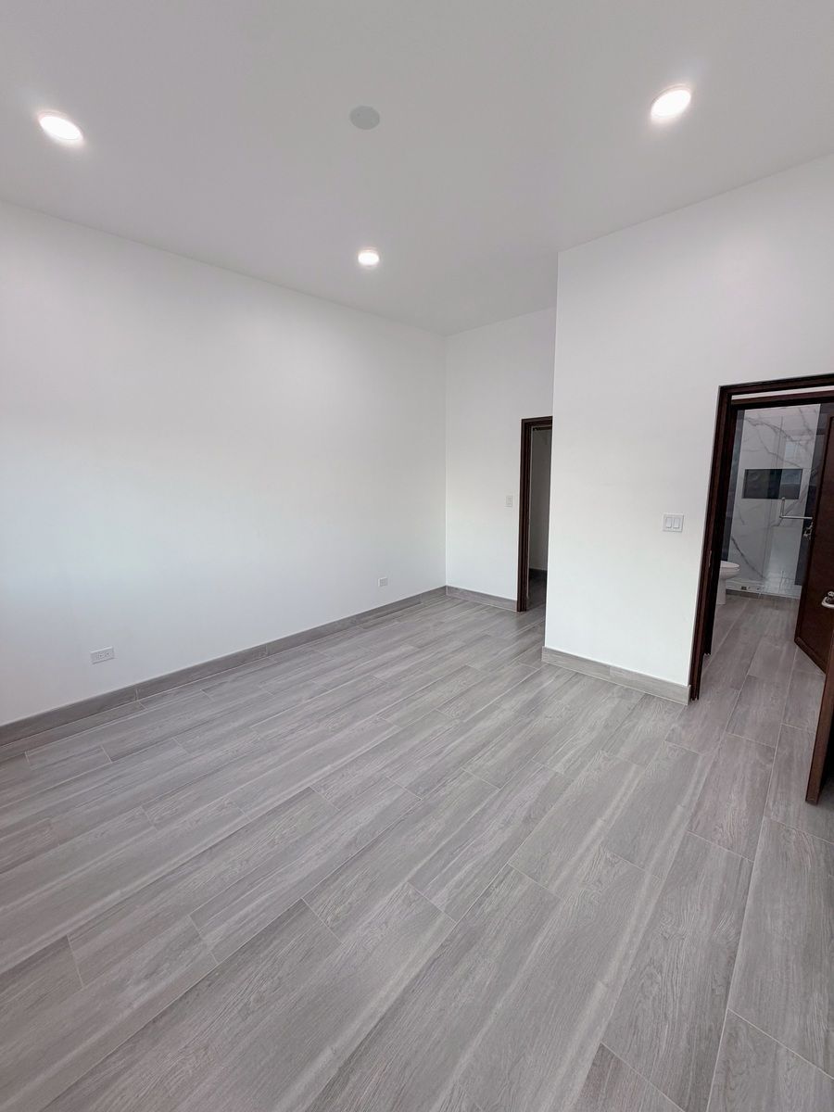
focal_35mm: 14
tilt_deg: -11.2
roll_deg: +1.4
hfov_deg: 85.7
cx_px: 417
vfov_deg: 102.1
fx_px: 450
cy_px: 556
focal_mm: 2.22
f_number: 2.2
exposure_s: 1/30
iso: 50
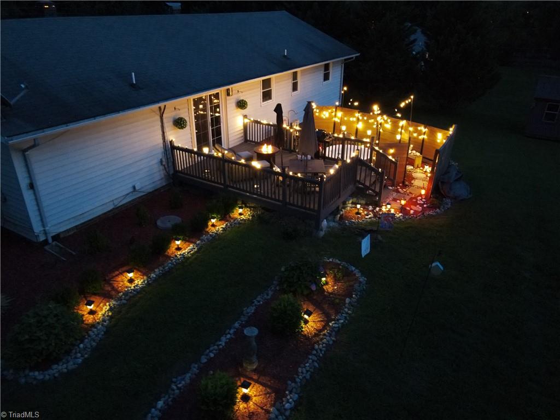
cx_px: 280
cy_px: 210
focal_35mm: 24
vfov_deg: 56.8
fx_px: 388
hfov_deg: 71.6
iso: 2530
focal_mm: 4.5
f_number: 2.8
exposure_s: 1/2
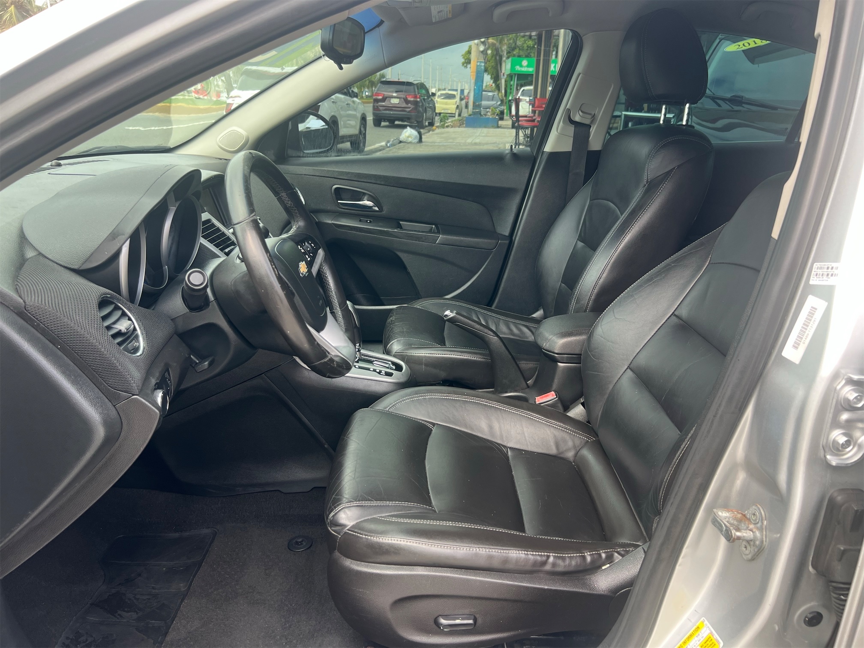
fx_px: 649
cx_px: 432
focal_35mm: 26
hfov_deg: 67.3
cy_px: 324
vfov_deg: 53.1
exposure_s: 1/191
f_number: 1.5
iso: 40
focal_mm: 5.7
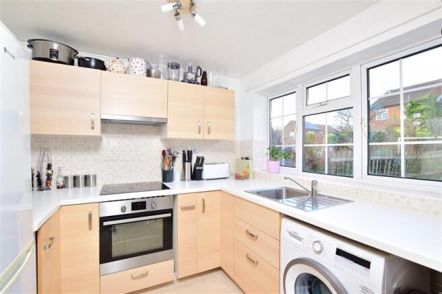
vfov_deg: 72.0
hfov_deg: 95.0
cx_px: 221
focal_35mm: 16
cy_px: 147
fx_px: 203
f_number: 10
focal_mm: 11
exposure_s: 1/60
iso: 400
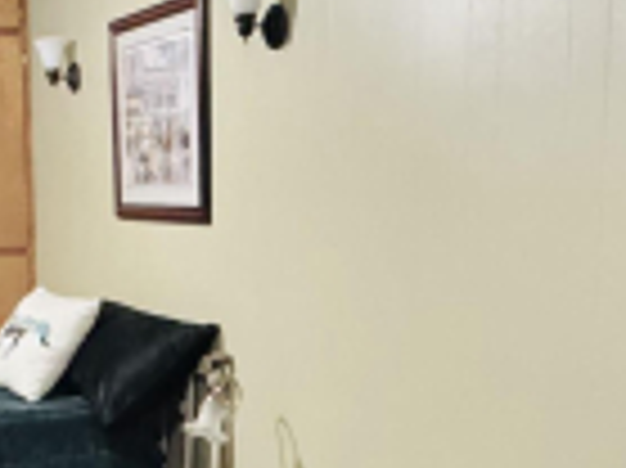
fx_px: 1211
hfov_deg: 28.7
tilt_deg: -9.4
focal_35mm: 67
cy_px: 360
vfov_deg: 21.7
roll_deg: +0.4
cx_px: 182
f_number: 2.2
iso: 1250
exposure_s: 1/40
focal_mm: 2.22
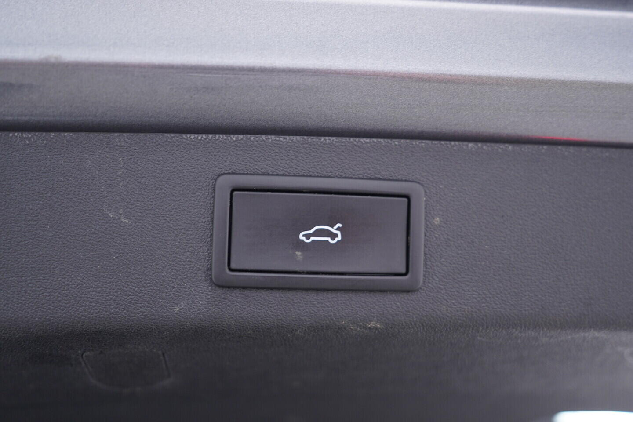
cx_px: 316
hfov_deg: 53.1
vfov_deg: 36.9
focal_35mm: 36
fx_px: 633
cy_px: 211
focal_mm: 24
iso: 250
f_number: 2.8
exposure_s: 1/40
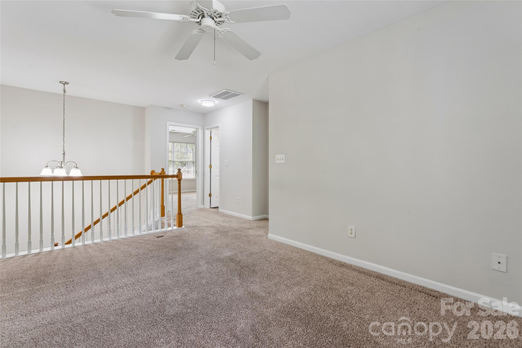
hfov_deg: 94.6
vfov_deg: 71.7
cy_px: 174
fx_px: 241
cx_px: 261
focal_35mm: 17
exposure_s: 1/1.67
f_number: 13
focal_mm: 16.6
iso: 100
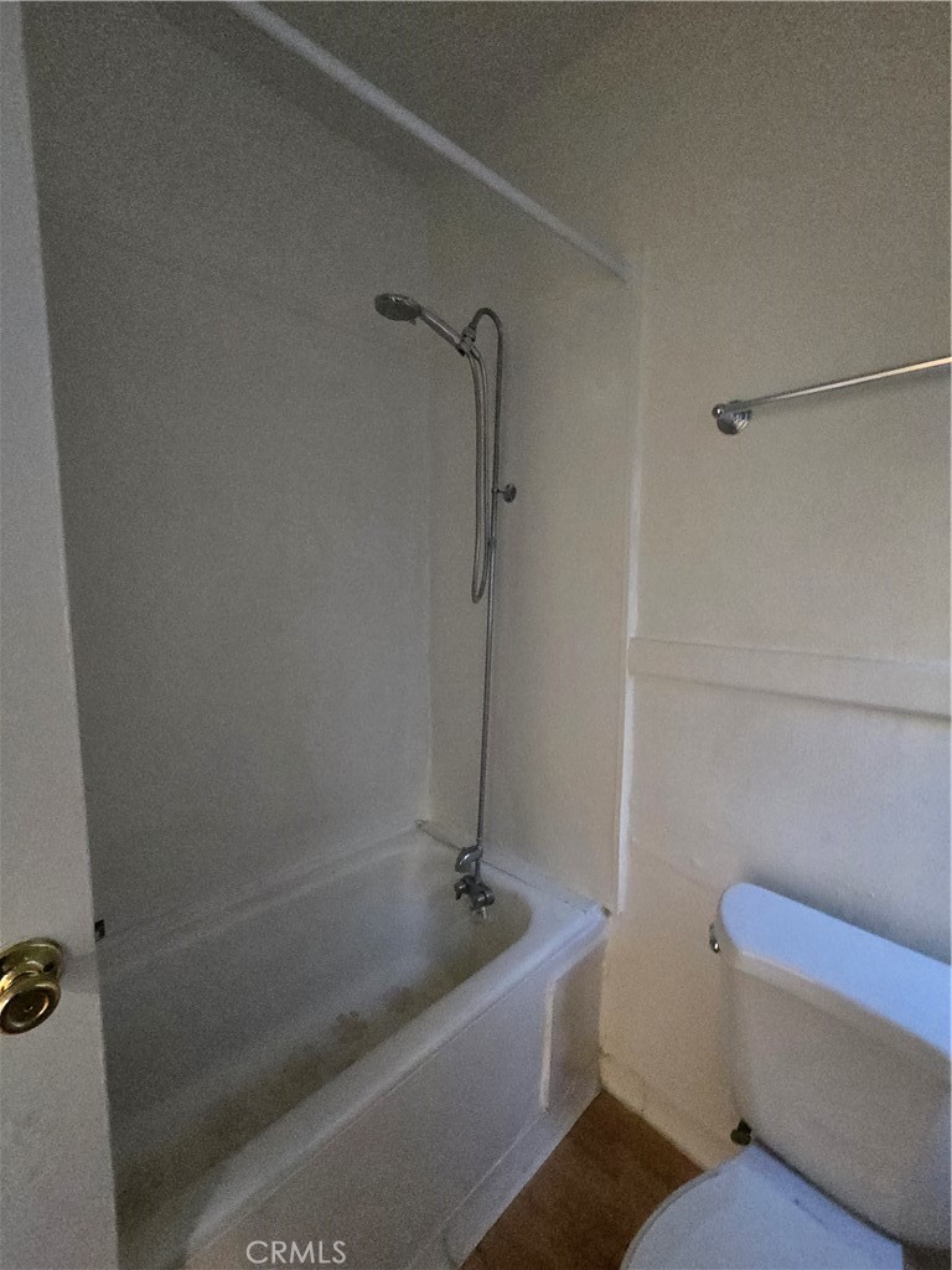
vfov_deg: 106.2
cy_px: 635
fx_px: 477
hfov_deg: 89.9
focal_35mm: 13
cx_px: 476
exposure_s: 1/40
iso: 1250
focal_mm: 2.2
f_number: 2.2
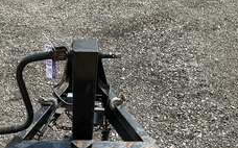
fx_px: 350
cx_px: 85
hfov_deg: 37.3
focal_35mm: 54
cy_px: 137
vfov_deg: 23.2
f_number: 1.8
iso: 25
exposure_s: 1/1577
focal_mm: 3
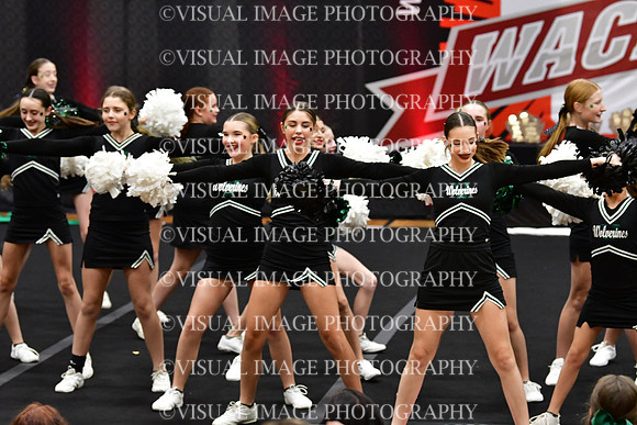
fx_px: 2920
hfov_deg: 12.4
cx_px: 318
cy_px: 212
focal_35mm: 165
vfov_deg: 8.3
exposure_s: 1/500
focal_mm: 110
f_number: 3.5
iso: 5000
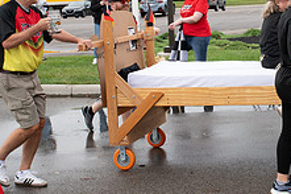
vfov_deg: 16.0
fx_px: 678
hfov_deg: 23.9
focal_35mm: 84
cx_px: 229
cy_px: 12
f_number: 7.1
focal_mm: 32
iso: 640
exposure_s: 1/320
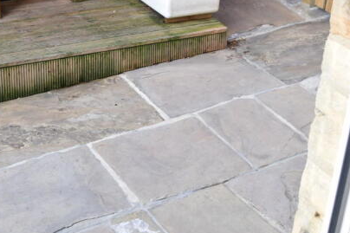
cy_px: 68
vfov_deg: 18.6
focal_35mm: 73
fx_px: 709
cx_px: 93
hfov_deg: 27.4
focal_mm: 30
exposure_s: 1/125
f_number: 5.6
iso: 400
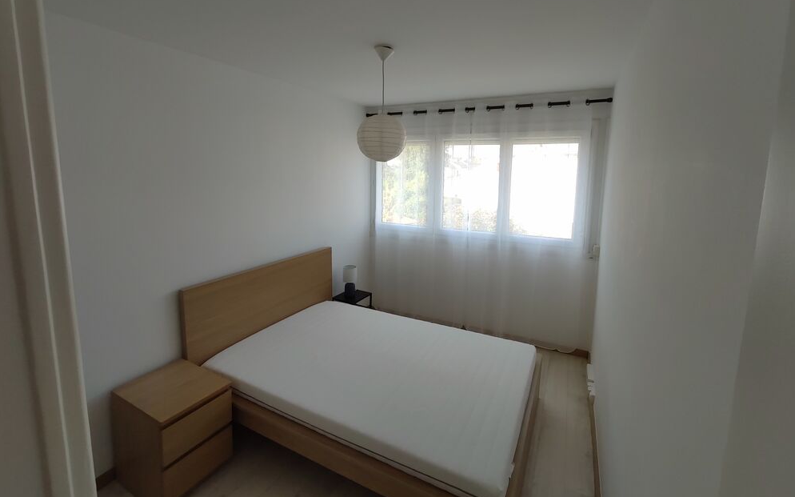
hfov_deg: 97.8
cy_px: 211
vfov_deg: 70.8
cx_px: 398
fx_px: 347
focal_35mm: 16
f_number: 2.4
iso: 100
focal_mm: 2.04
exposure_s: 1/108
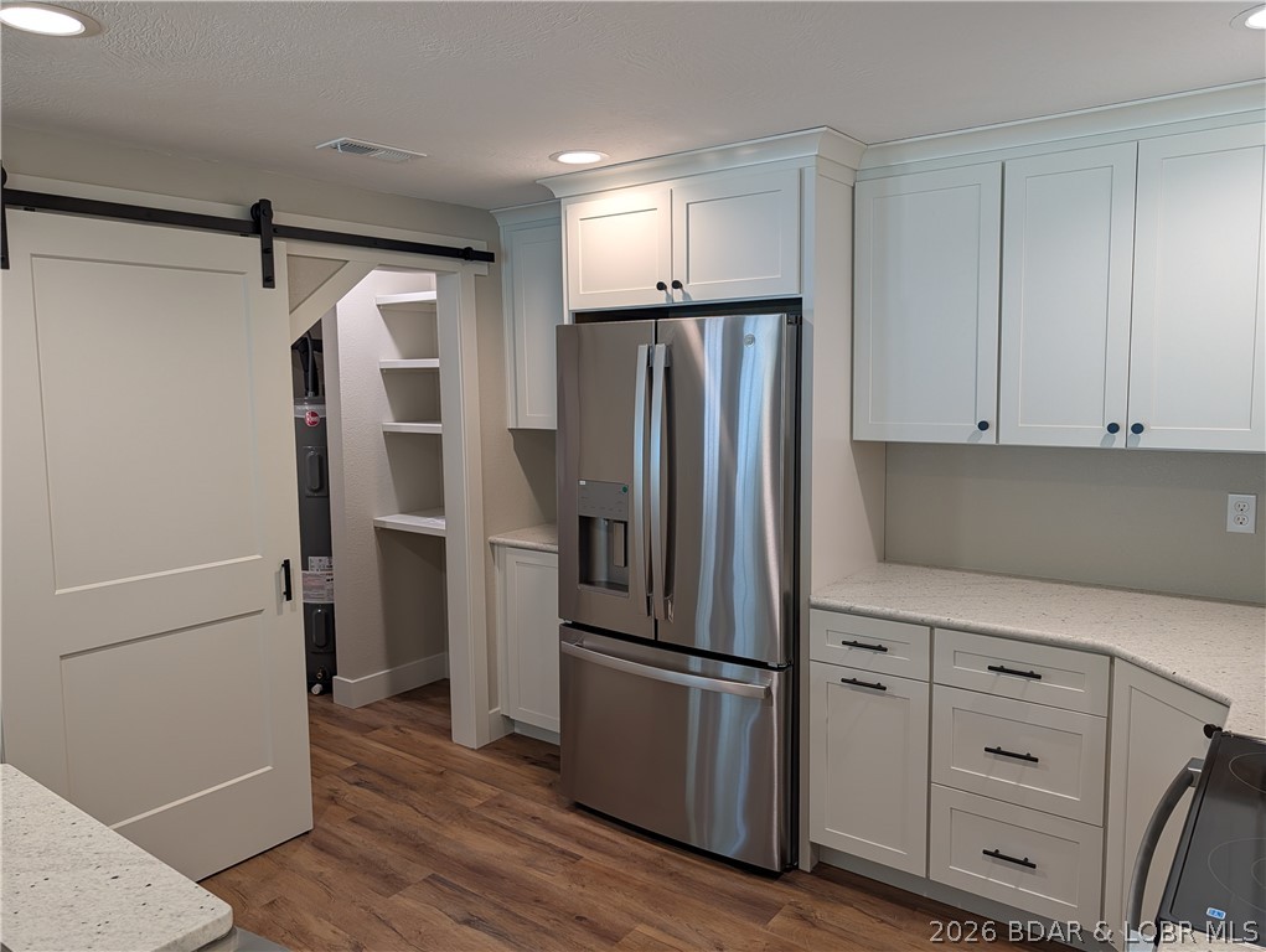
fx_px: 879
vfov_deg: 56.9
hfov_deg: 71.5
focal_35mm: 24
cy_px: 476
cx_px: 633
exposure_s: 1/120
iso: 69
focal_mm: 6.9
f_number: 1.68
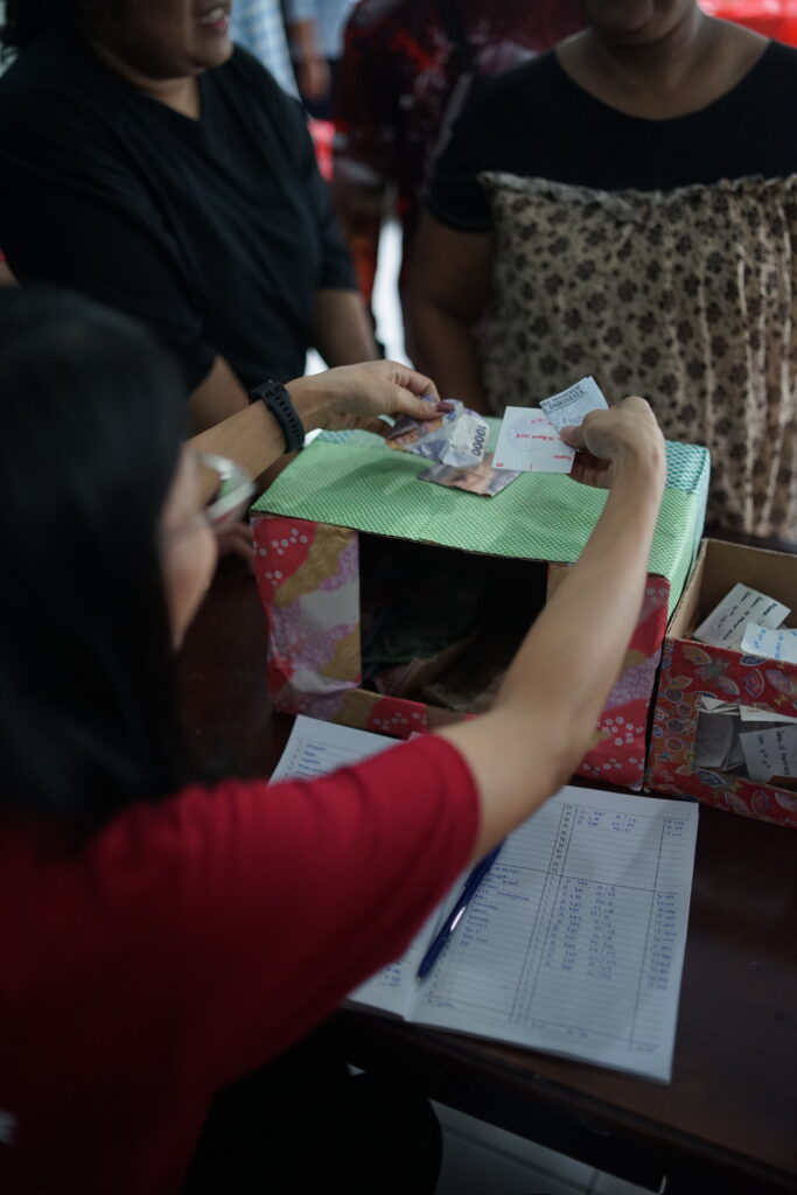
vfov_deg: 54.4
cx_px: 398
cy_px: 598
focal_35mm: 35
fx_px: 1162
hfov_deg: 37.9
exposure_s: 1/250
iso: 800
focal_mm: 35
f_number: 1.4
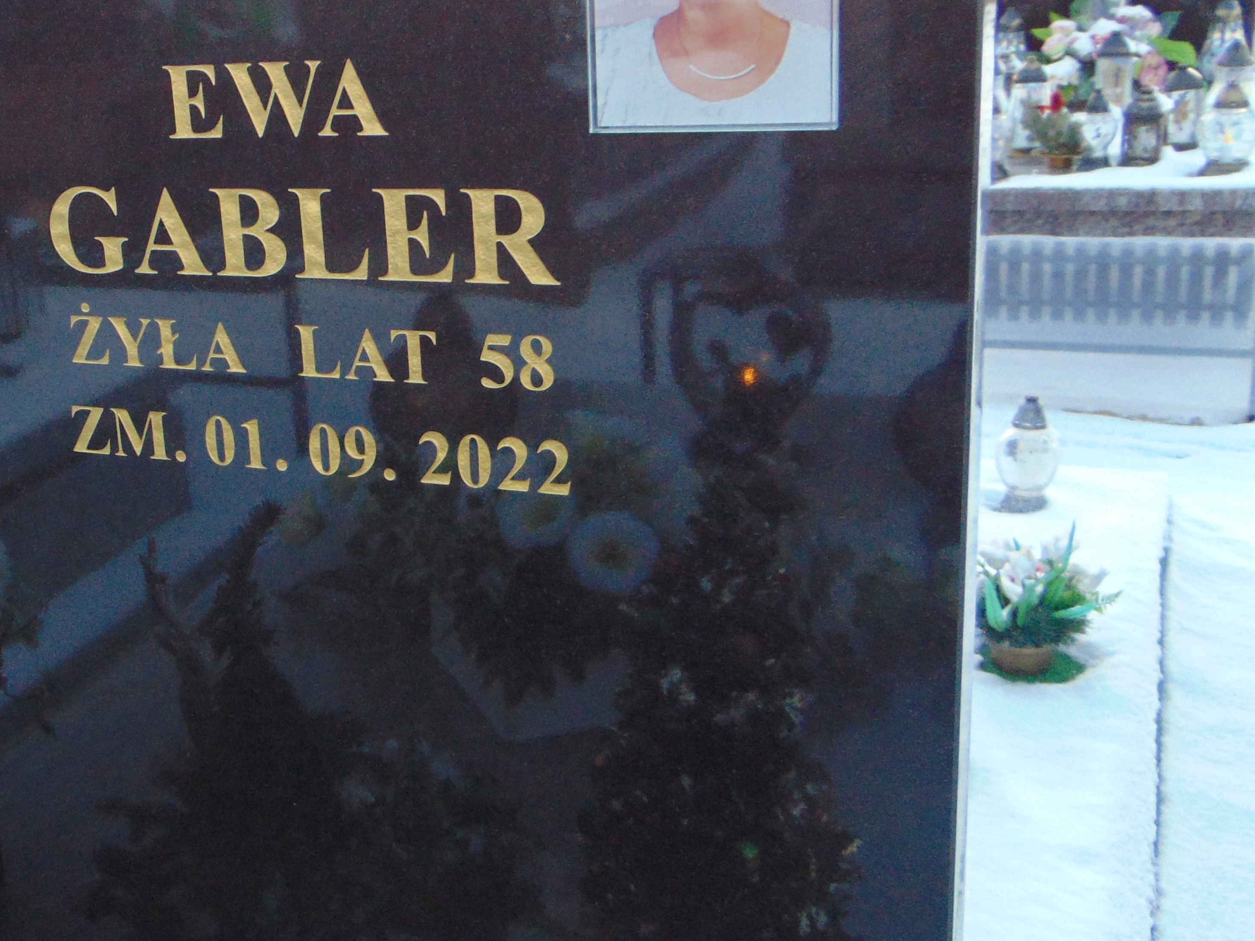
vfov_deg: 32.8
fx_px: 1595
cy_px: 397
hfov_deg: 41.4
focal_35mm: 44
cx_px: 286
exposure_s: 1/50
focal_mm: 4.5
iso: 160
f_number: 3
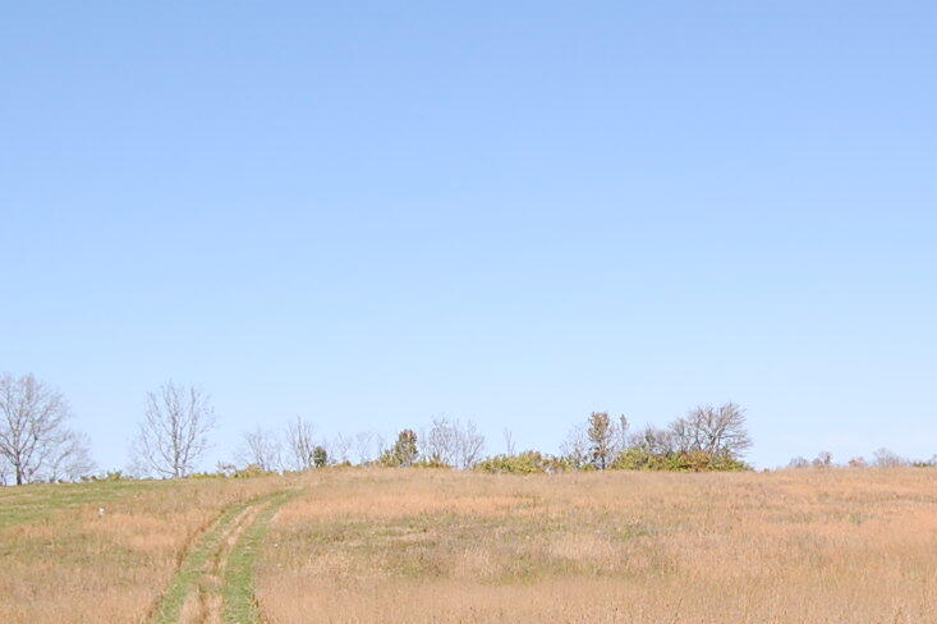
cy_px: 540
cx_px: 624
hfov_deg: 25.2
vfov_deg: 16.9
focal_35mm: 80
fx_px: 2081
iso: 200
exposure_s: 1/400
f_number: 10
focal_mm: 26
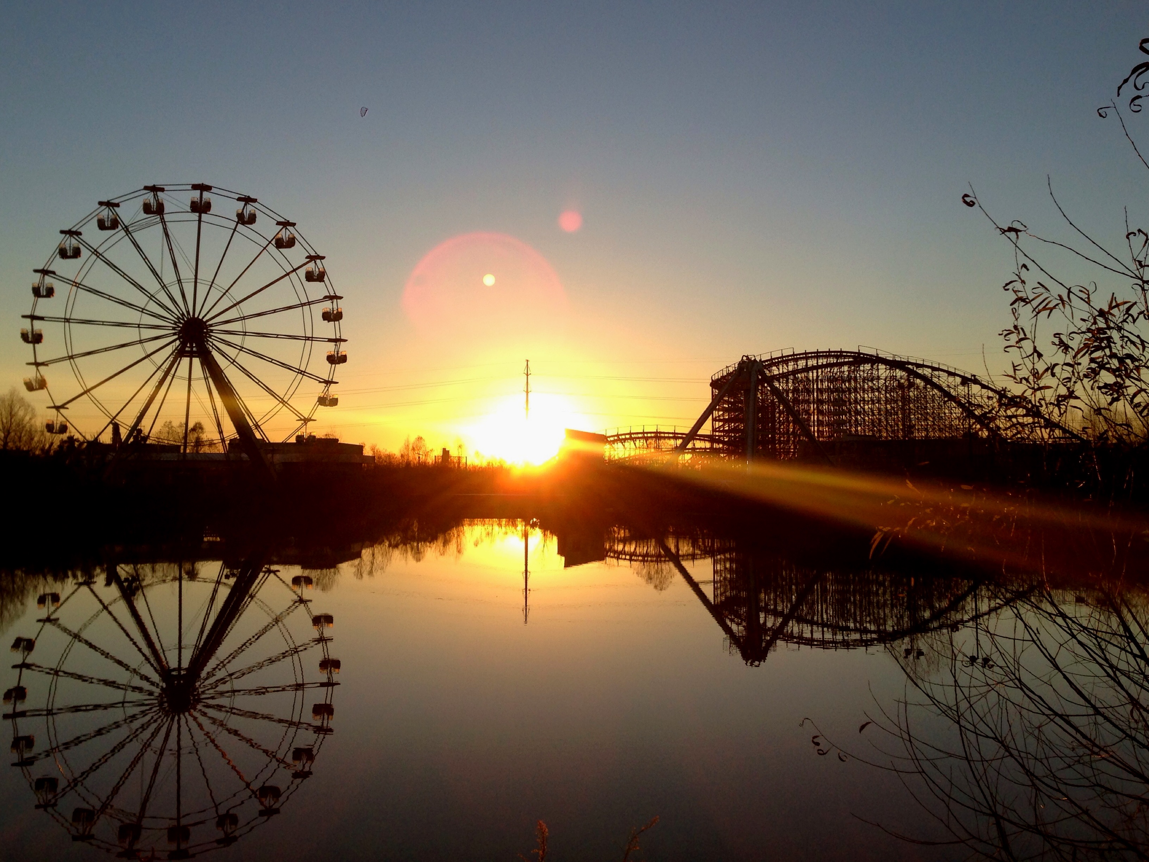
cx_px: 574
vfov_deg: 42.9
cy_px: 431
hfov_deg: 55.4
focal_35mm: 33
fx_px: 1095
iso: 50
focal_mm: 4.13
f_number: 2.4
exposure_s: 1/1106
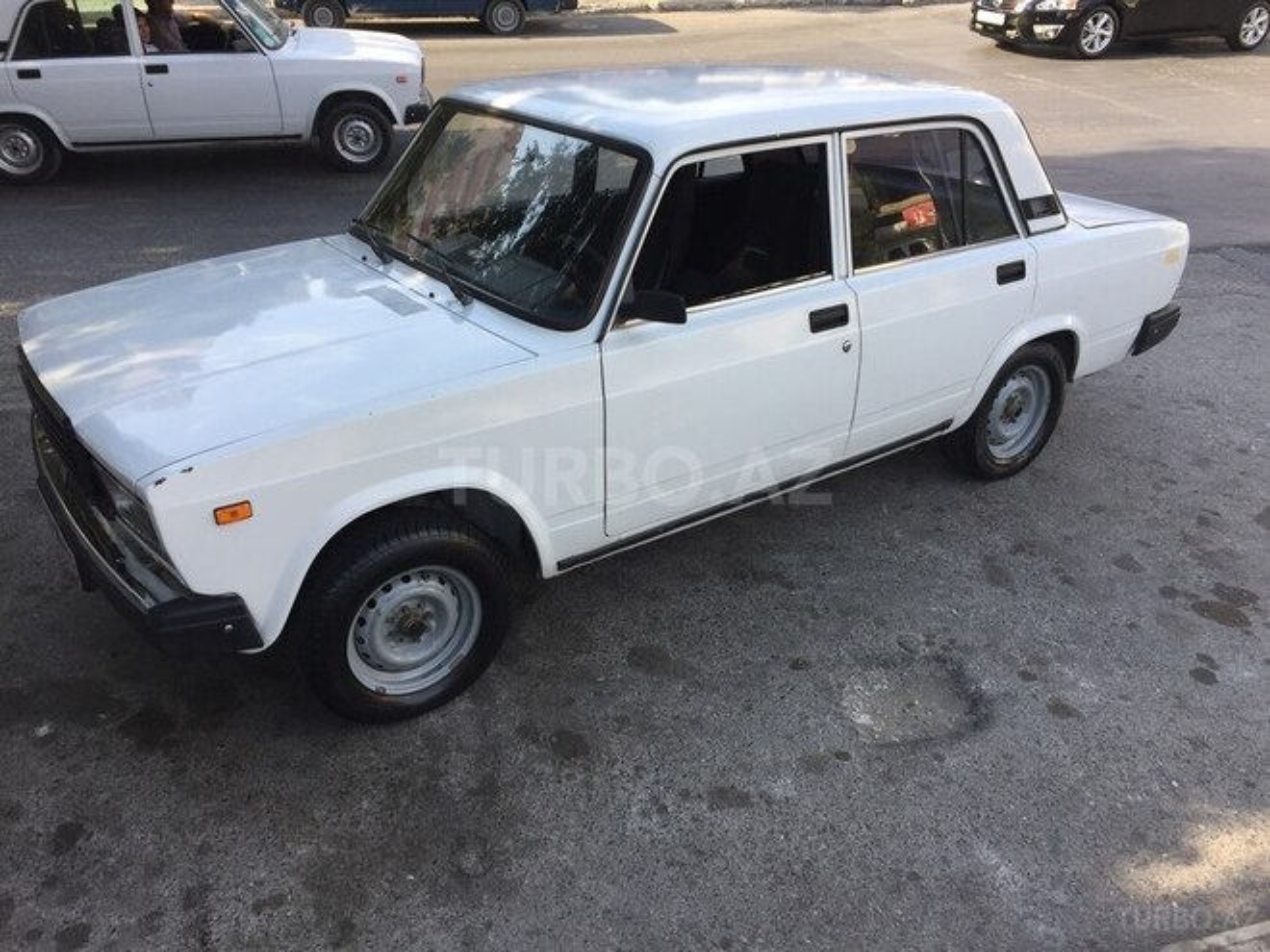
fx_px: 1064
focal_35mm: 29
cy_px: 476
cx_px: 635
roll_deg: -4.3
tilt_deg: -29.5
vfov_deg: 48.2
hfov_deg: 61.7
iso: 32
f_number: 2.2
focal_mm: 4.15
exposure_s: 1/455
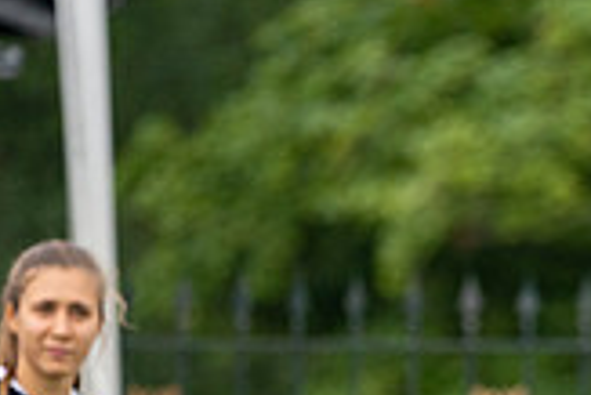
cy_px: 679
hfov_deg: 1.9
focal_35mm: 1065
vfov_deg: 1.3
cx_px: 838
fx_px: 17499
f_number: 5
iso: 400
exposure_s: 1/1600
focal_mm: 300
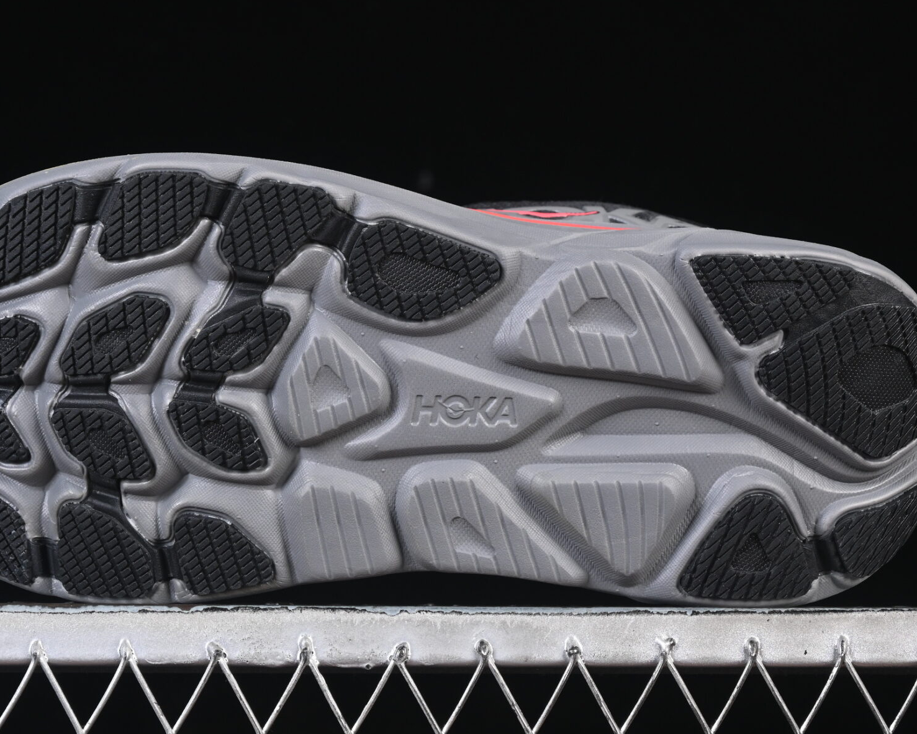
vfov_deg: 12.6
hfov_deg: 15.8
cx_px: 396
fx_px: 3311
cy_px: 279
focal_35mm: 122
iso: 160
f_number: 6.3
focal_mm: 50
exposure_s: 1/50
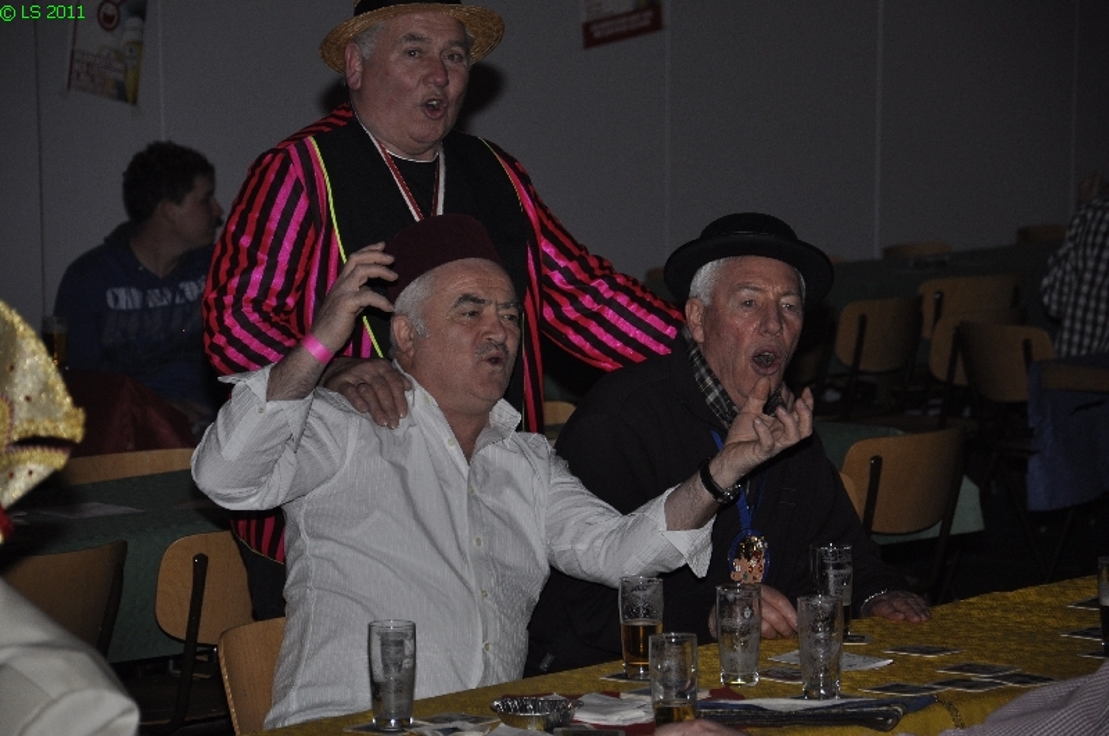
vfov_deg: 8.7
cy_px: 368
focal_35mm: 158
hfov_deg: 13.1
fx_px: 4845
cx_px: 554
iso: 400
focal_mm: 105
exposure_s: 1/60
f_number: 5.6
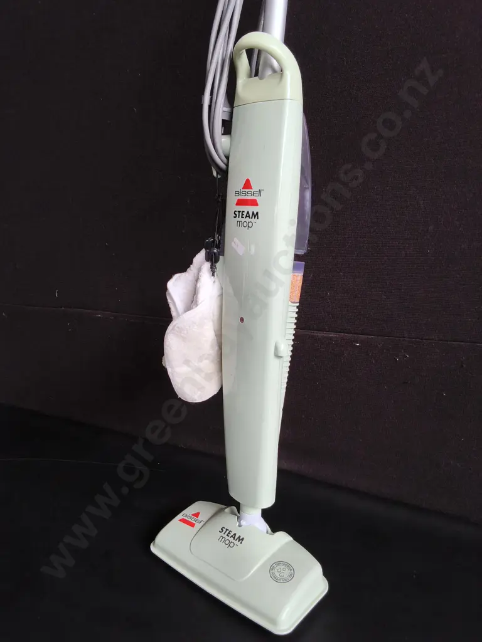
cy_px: 321
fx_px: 501
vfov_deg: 65.3
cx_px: 241
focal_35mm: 27
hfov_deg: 51.4
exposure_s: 1/120
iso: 80
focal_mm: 2.87
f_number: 2
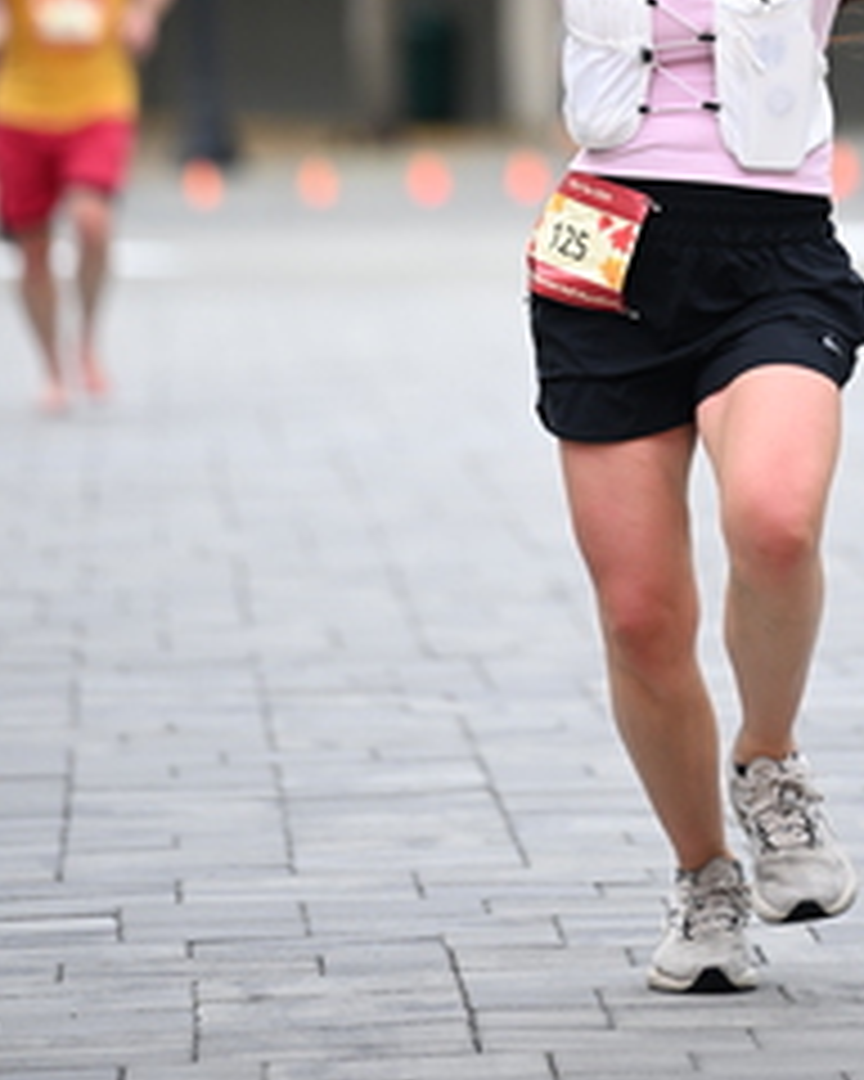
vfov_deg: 4.5
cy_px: -122
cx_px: 758
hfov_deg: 3.6
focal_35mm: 430
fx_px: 13744
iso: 640
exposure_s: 1/2000
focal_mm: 200
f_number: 2.8
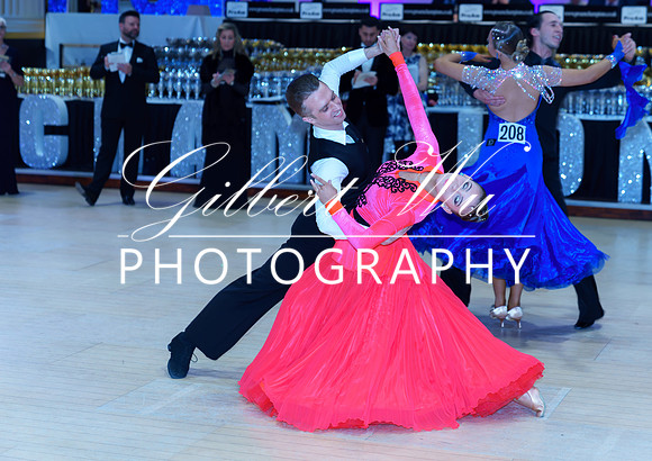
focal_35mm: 77
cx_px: 364
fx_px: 1414
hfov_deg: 25.9
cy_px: 220
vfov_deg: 18.5
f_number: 2.8
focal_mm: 70
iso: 400
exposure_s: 1/80
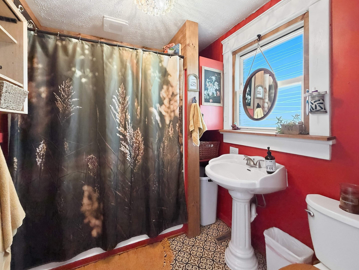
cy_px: 129
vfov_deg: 81.7
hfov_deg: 98.2
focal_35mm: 15
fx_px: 156
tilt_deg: -2.4
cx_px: 182
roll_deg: +1.0
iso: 400
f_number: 2.2
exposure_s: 1/60
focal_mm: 2.2
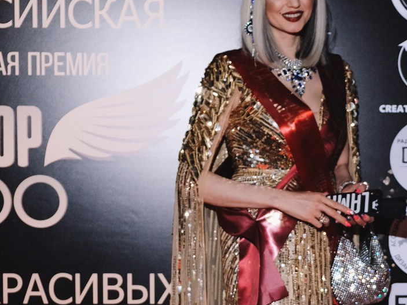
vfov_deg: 14.4
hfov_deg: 19.2
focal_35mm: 102
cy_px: 251
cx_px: 259
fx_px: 1199
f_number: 3.2
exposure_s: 1/160
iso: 400
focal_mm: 27.7
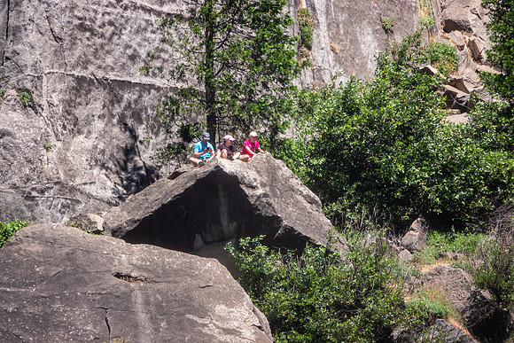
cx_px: 257
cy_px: 172
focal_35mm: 600
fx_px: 8568
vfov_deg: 2.3
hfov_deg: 3.4
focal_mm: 220
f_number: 4
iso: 125
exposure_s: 1/500
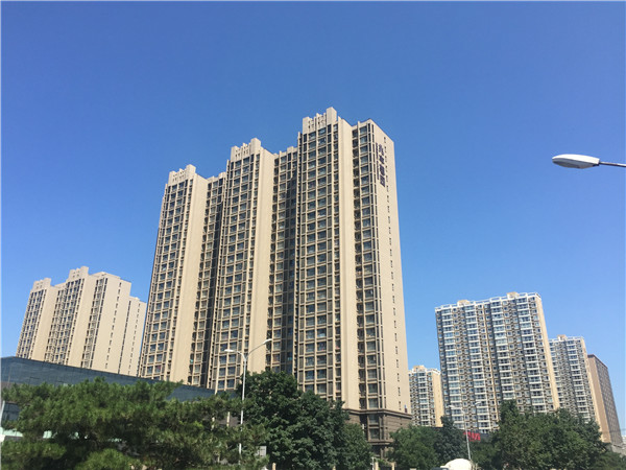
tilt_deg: +25.6
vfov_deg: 48.2
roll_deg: -1.4
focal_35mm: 29
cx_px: 313
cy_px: 235
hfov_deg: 61.7
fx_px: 524
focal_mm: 4.15
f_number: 2.2
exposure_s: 1/1582
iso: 32
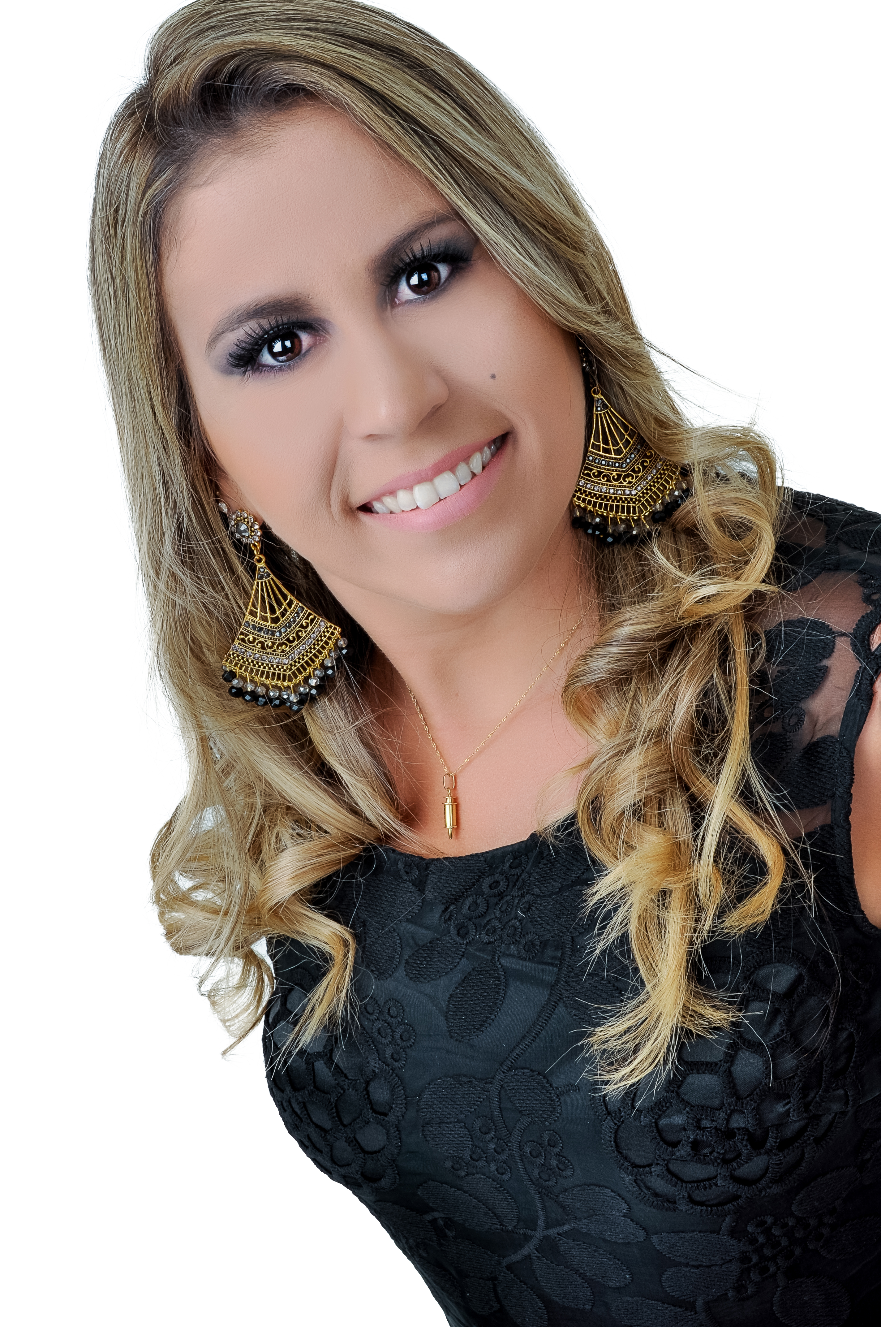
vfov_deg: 21.9
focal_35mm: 93
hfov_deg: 14.7
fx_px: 3422
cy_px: 664
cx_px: 440
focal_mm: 62
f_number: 16
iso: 200
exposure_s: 1/125
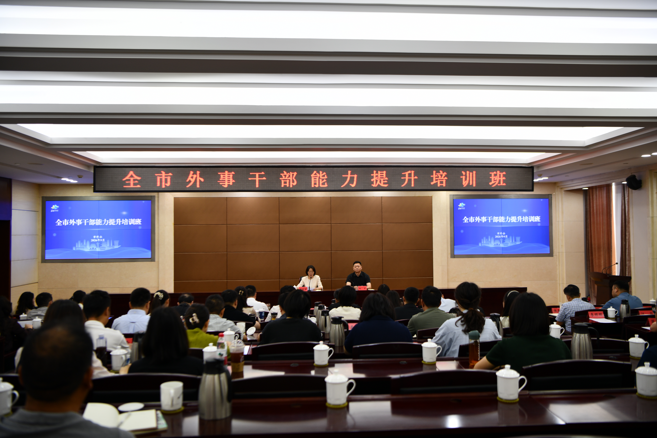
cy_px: 219
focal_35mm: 32
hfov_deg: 58.7
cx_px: 328
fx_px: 584
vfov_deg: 41.1
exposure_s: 1/40
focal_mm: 32
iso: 160
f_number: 3.2
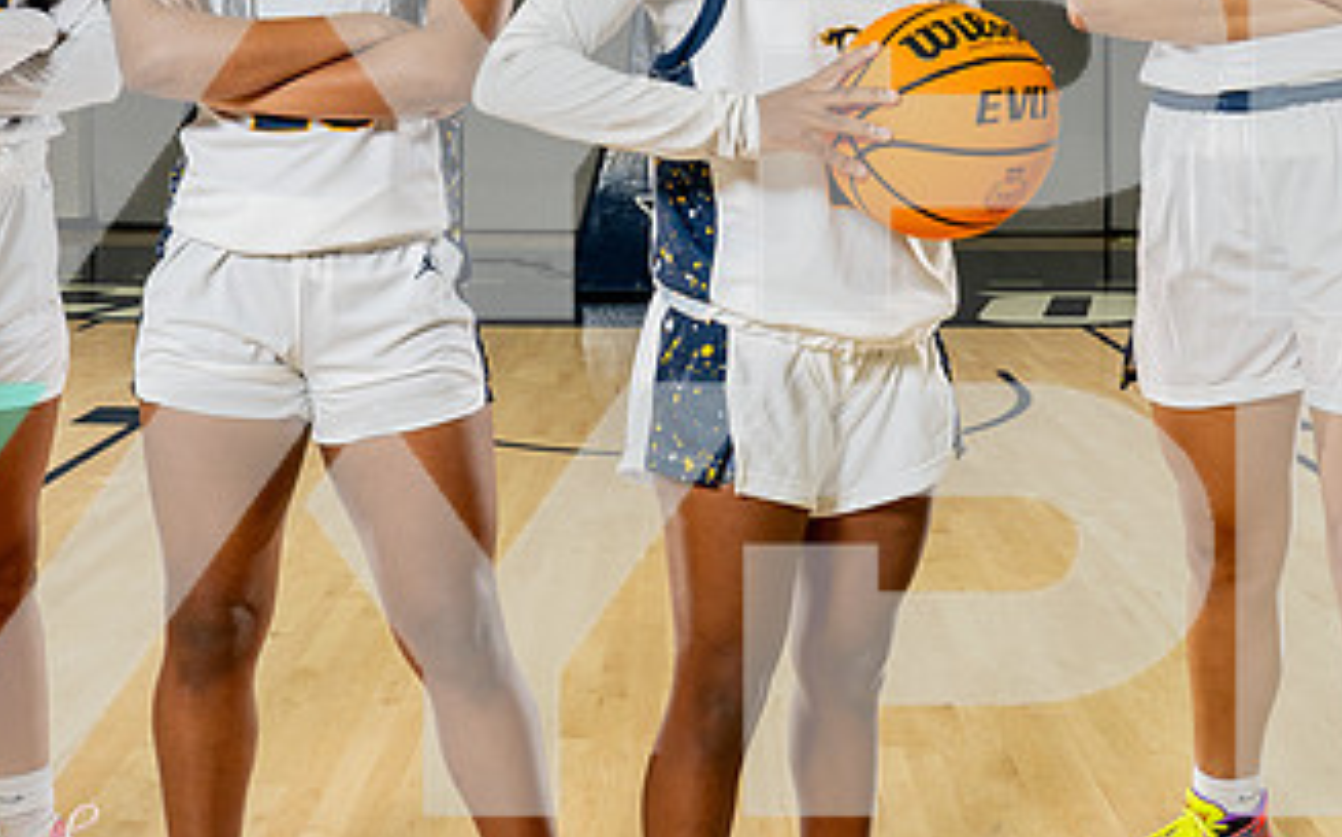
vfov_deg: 26.6
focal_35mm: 47
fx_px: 1718
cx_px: 677
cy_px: 105
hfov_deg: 42.7
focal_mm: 26
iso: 640
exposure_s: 1/250
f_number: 8
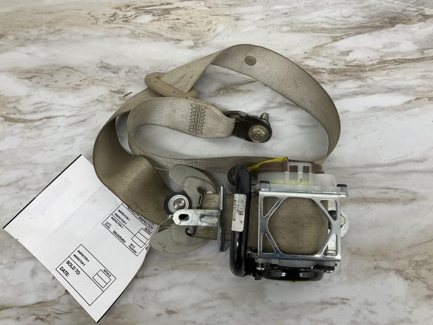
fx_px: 363
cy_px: 162
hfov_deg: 61.7
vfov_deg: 48.2
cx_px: 216
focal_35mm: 29
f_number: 1.8
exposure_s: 1/60
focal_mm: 3
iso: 40
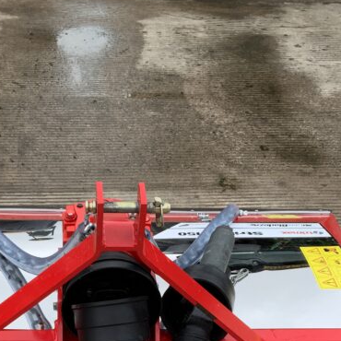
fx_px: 791
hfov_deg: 24.3
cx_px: 135
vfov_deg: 23.4
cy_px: 331
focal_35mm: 71
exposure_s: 1/666
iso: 16
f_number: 1.8
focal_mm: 3
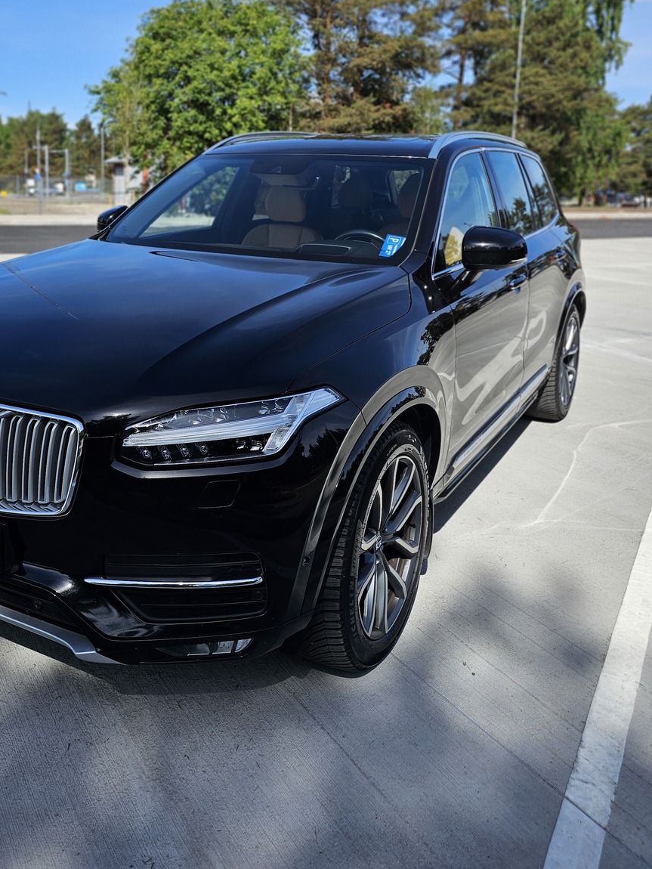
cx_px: 261
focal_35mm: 32
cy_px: 301
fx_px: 803
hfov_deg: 43.9
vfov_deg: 55.8
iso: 10
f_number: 1.7
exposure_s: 1/647
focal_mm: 6.3
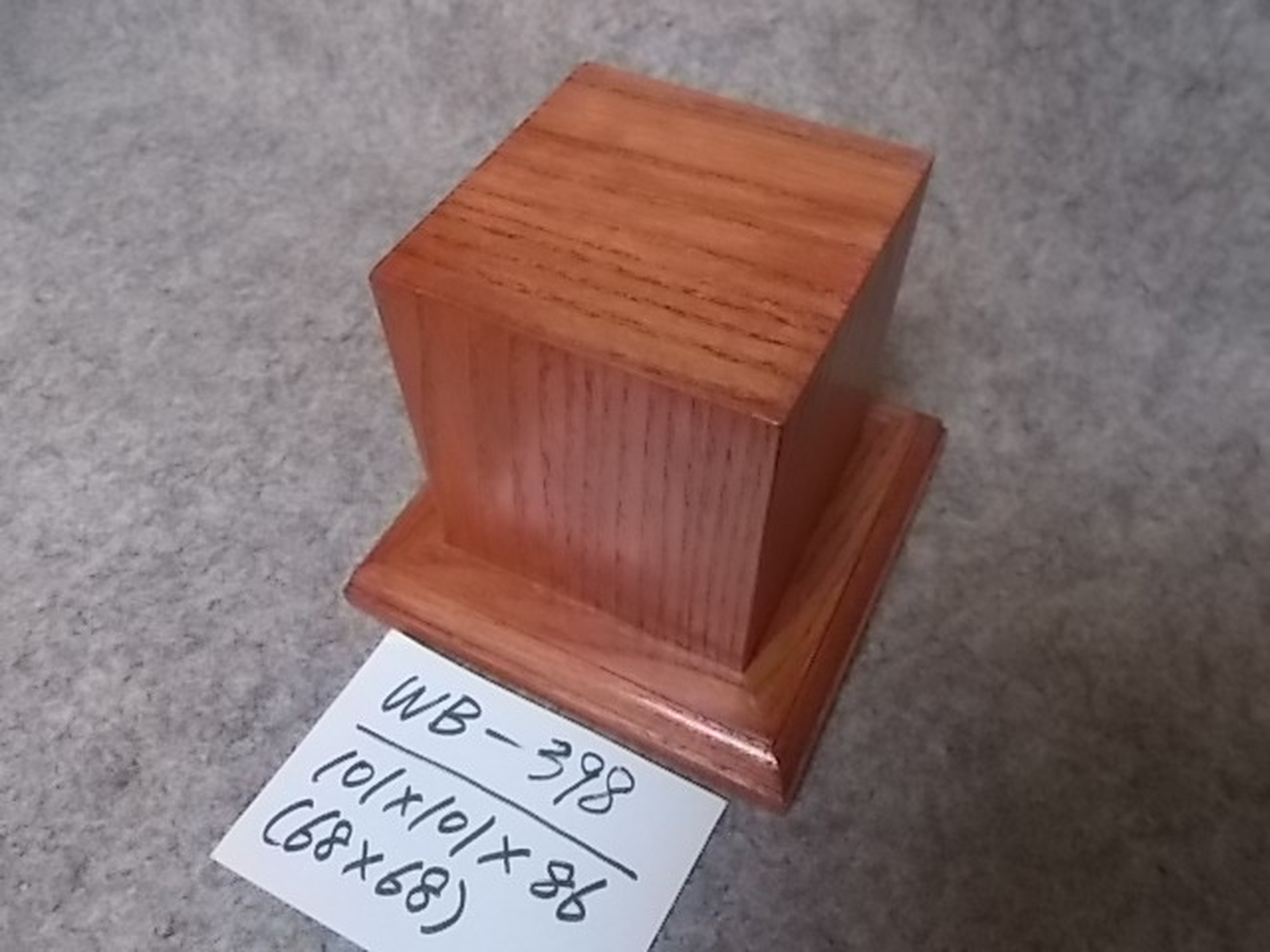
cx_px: 635
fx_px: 954
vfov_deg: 53.1
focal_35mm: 26
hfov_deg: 67.3
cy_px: 476
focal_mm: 4.6
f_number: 3.2
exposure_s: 1/200
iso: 400
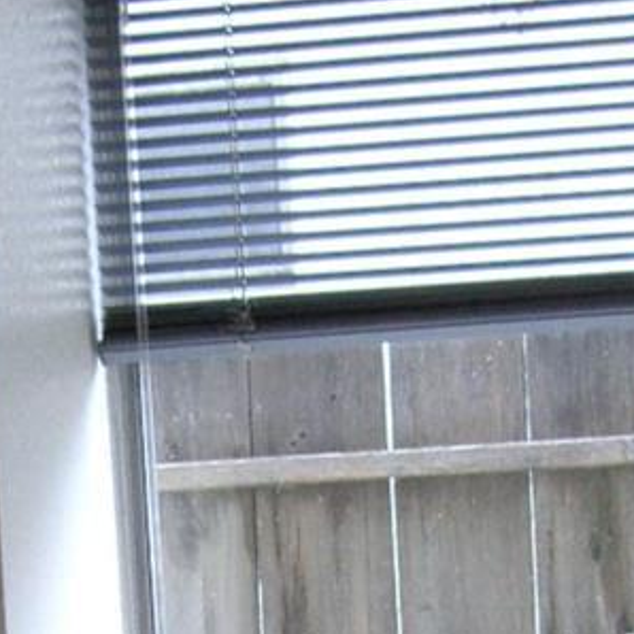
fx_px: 3502
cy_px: 957
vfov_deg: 10.0
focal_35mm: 169
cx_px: 281
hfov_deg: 10.3
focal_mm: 7.9
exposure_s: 1/100
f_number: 2.8
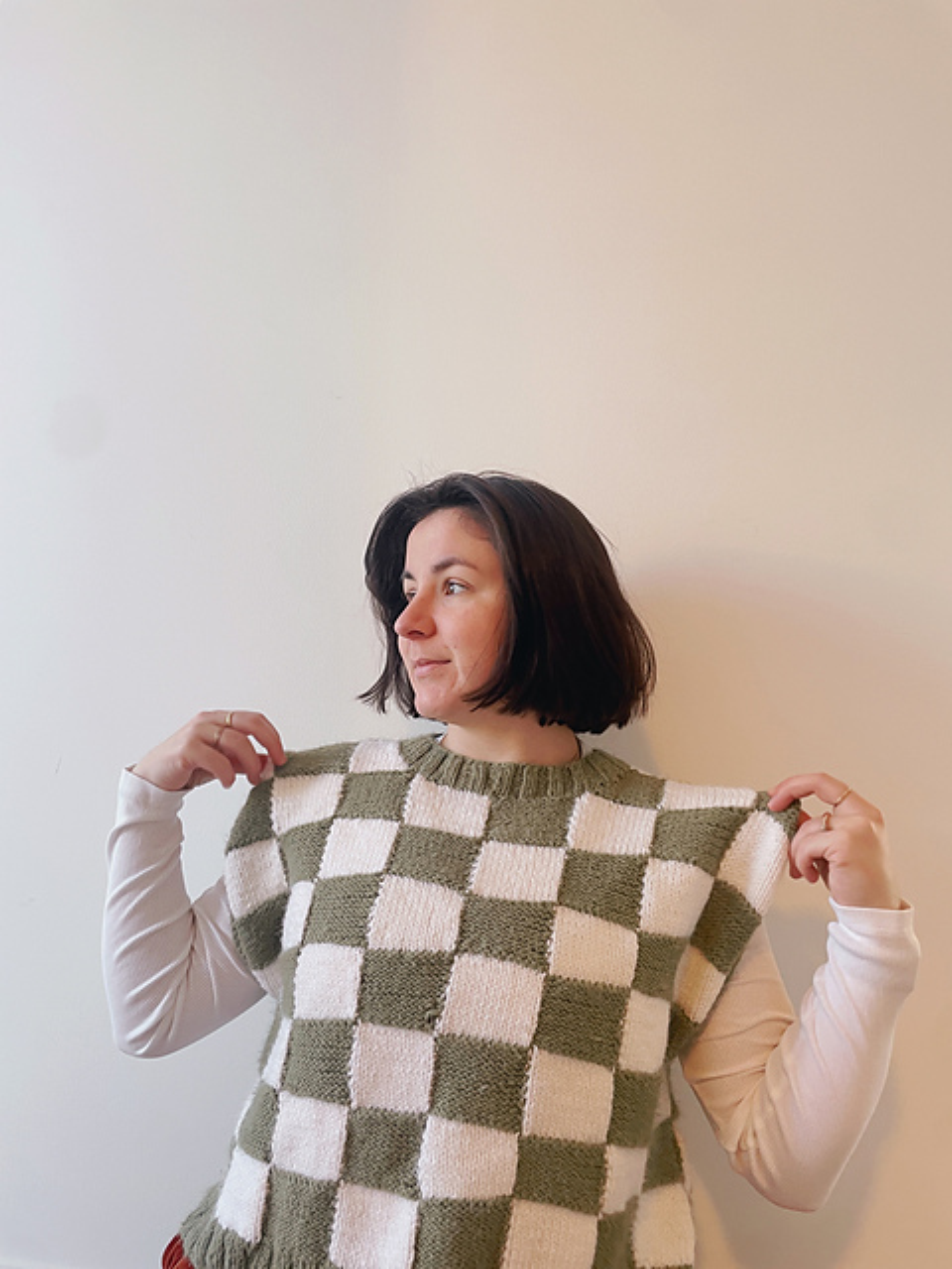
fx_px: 953
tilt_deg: +7.6
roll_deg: -4.4
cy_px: 634
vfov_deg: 67.3
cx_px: 476
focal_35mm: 26
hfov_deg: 53.1
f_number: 1.6
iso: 80
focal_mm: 4.2
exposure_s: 1/60
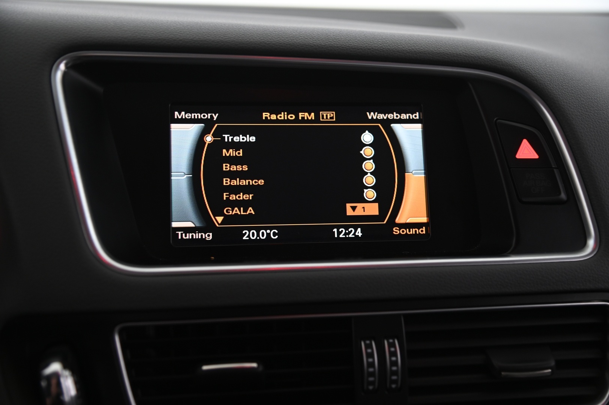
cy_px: 202
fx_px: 811
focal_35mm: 48
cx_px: 304
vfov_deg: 28.0
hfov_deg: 41.1
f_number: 4
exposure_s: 1/15
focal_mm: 48
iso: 1000
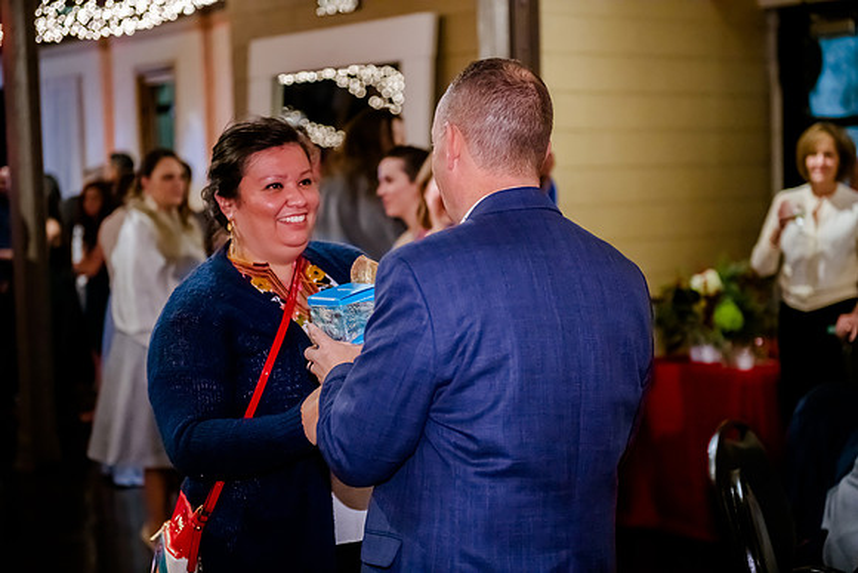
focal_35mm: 66
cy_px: 286
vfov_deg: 20.6
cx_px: 429
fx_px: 1573
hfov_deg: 30.5
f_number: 2.8
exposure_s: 1/200
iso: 5000
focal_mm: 66
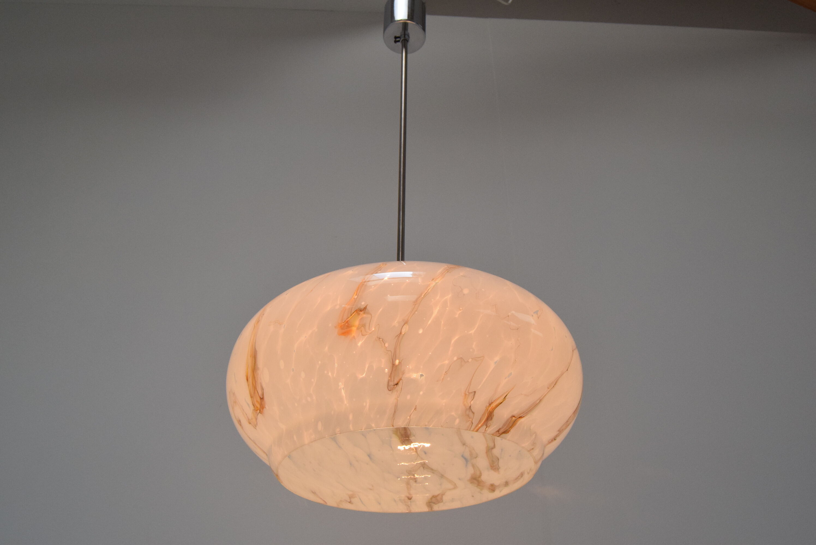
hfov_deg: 57.2
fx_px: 749
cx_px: 408
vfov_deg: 40.0
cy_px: 272
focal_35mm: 33
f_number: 8
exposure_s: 1/250
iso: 1600
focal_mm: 22
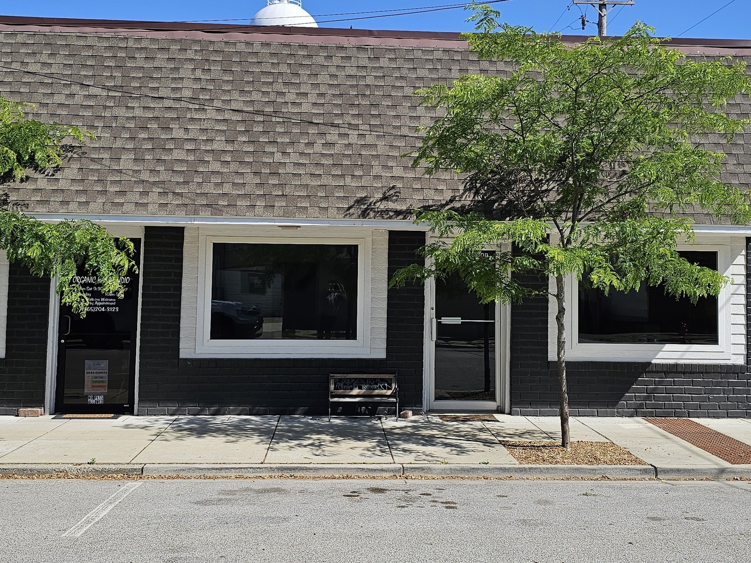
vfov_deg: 33.5
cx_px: 394
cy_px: 246
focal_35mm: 43
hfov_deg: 43.8
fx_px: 933
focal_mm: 6.3
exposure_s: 1/2000
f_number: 1.7
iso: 25
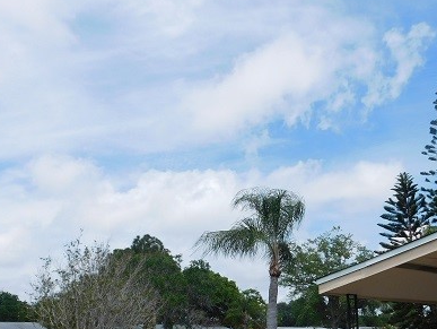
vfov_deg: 36.9
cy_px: 248
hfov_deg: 48.7
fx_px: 480
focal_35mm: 38
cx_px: 255
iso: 125
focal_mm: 4
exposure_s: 1/640
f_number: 6
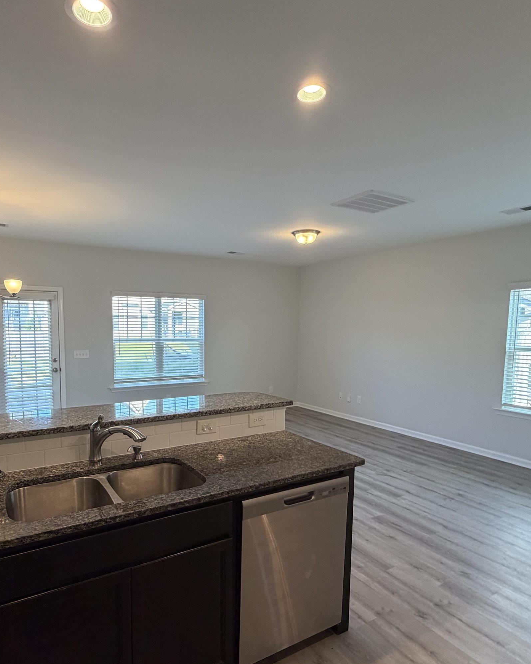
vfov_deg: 77.4
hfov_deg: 65.2
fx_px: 413
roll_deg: -0.1
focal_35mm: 21
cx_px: 224
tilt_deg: -3.7
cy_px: 365
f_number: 2.2
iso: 200
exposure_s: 1/120
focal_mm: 2.22
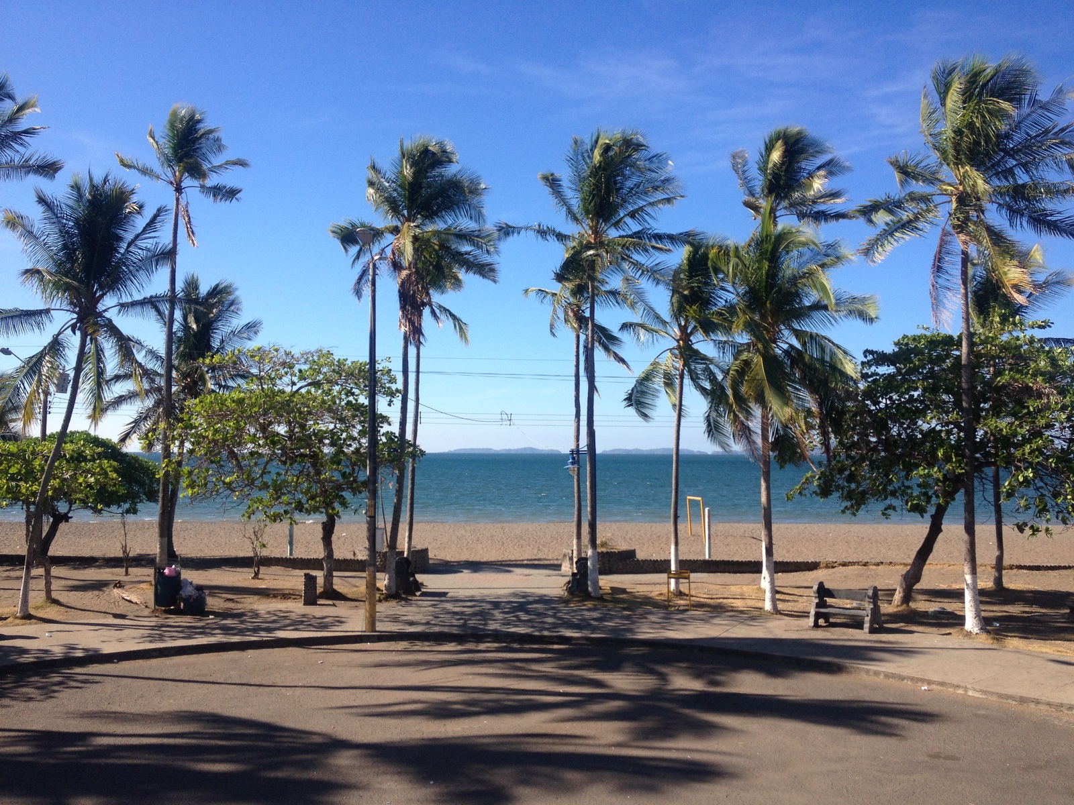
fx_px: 1086
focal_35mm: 35
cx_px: 537
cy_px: 402
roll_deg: -0.2
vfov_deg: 40.7
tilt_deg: -0.2
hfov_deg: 52.6
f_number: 2.4
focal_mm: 4.28
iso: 50
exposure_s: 1/1346
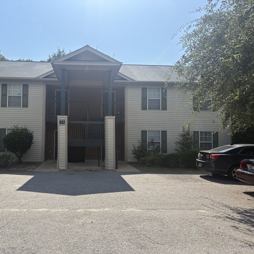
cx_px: 97
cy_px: 128
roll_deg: +0.4
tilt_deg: +3.8
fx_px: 257
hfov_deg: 52.0
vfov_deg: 52.5
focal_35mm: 31
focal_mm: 5.96
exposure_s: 1/3448
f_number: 1.6
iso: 50
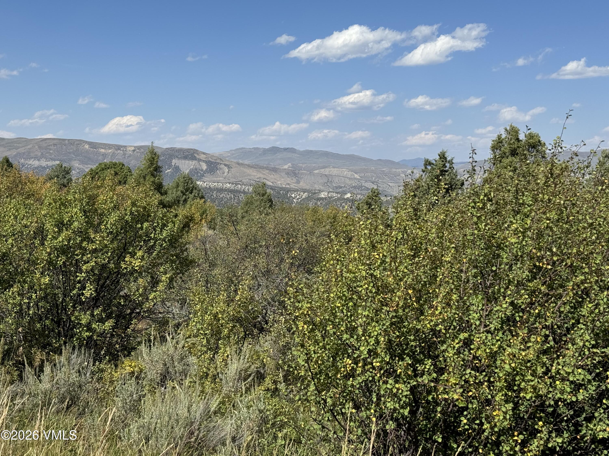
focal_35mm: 48
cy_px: 228
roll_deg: -1.8
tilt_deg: -4.3
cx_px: 304
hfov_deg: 39.7
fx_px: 844
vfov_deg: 30.3
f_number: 1.78
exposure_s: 1/4608
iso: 64
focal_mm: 6.76
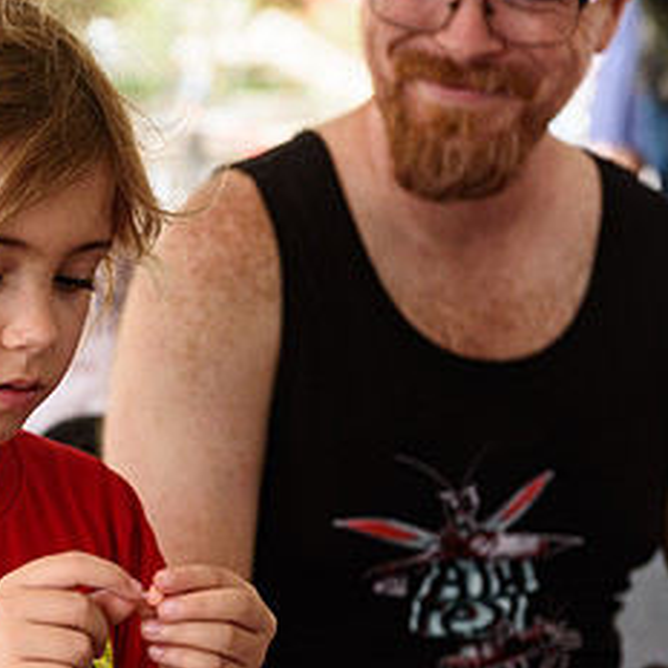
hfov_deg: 16.9
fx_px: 2227
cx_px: 101
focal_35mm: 102
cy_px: 491
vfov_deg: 17.0
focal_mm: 48
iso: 200
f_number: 5
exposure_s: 1/400
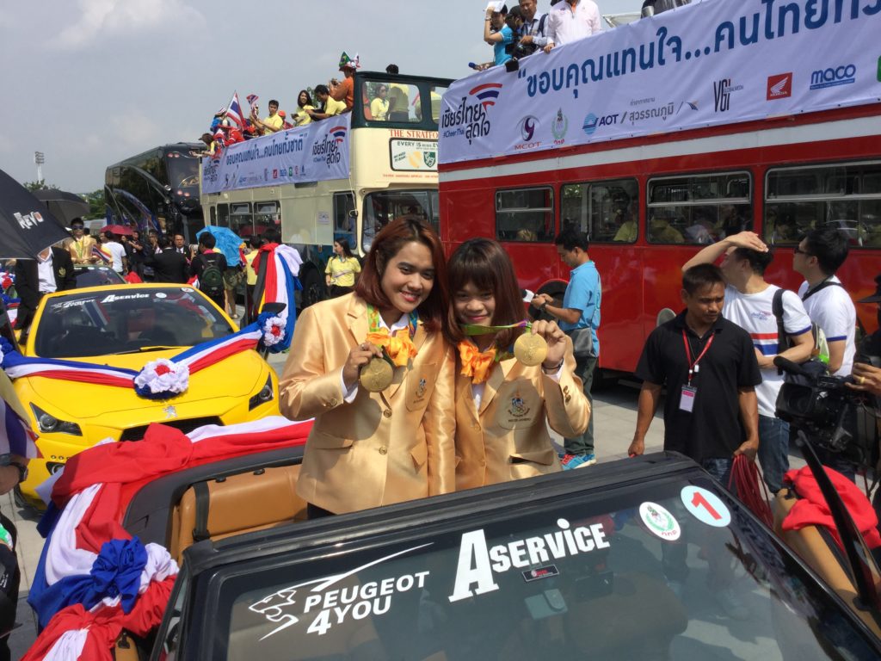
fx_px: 789
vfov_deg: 45.4
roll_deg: +0.9
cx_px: 440
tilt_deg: -9.4
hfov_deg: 58.4
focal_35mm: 31
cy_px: 330
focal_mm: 3.3
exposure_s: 1/1773
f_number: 2.4
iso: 25
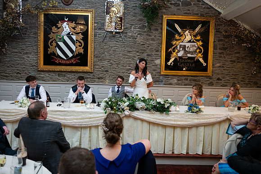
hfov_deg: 65.5
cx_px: 130
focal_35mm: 28
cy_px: 87
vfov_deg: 46.4
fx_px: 203
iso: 800
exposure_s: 1/160
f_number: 3.5
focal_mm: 28
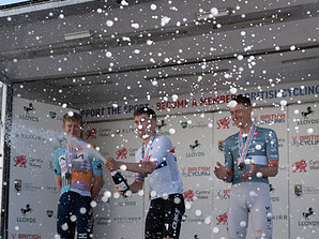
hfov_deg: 31.7
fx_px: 562
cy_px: 199
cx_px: 160
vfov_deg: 23.6
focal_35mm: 61
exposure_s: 1/1000
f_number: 3.2
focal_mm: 42
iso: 125
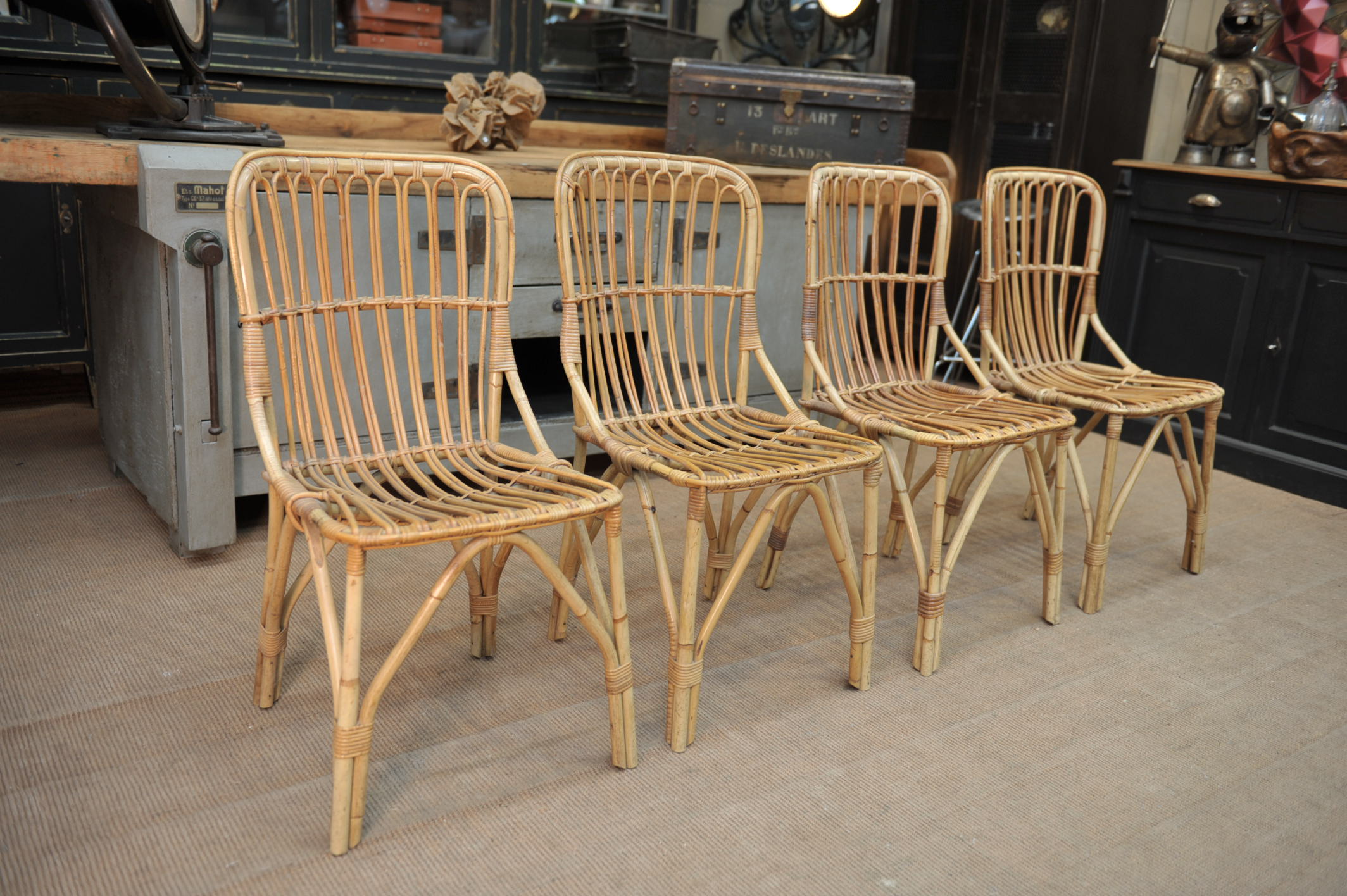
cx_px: 674
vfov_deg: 41.1
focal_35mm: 32
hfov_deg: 58.7
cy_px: 448
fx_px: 1197
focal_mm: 32
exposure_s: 1/50
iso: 400
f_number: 3.2
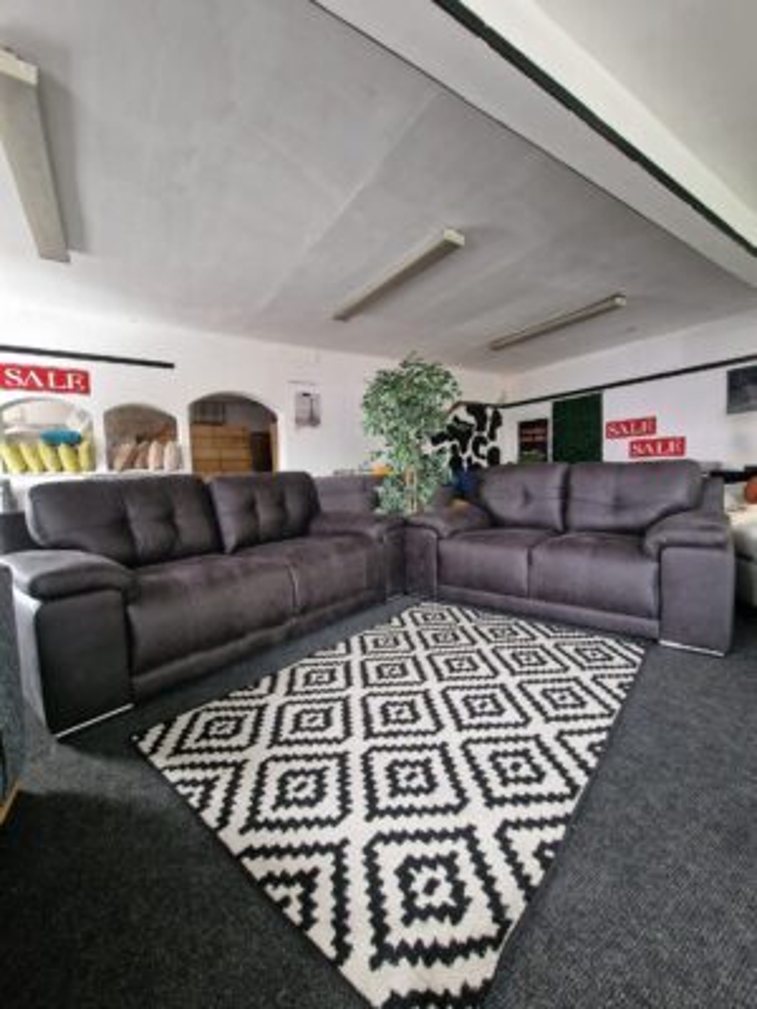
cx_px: 378
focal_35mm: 13
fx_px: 379
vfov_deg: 106.2
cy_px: 504
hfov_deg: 89.9
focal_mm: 2.2
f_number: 2.2
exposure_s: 1/33
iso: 320
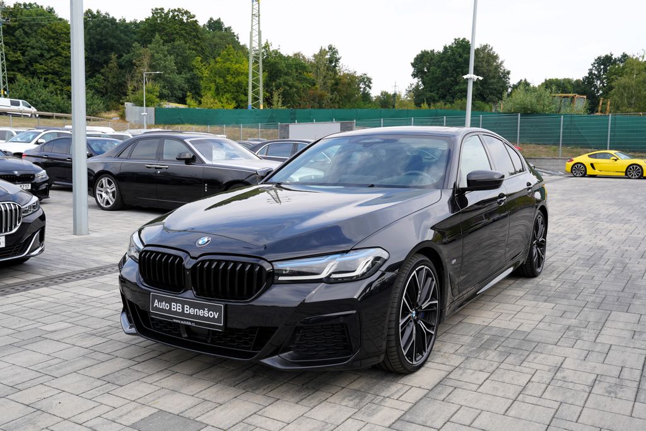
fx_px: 592
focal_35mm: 33
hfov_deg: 57.2
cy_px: 216
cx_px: 323
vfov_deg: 40.0
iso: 100
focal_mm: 33
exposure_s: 1/160
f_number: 5.6
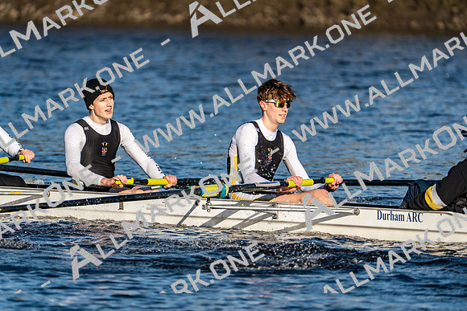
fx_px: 5384
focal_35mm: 415
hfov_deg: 5.0
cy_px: 156
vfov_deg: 3.3
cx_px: 234
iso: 250
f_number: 6.3
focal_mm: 415
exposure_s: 1/2000
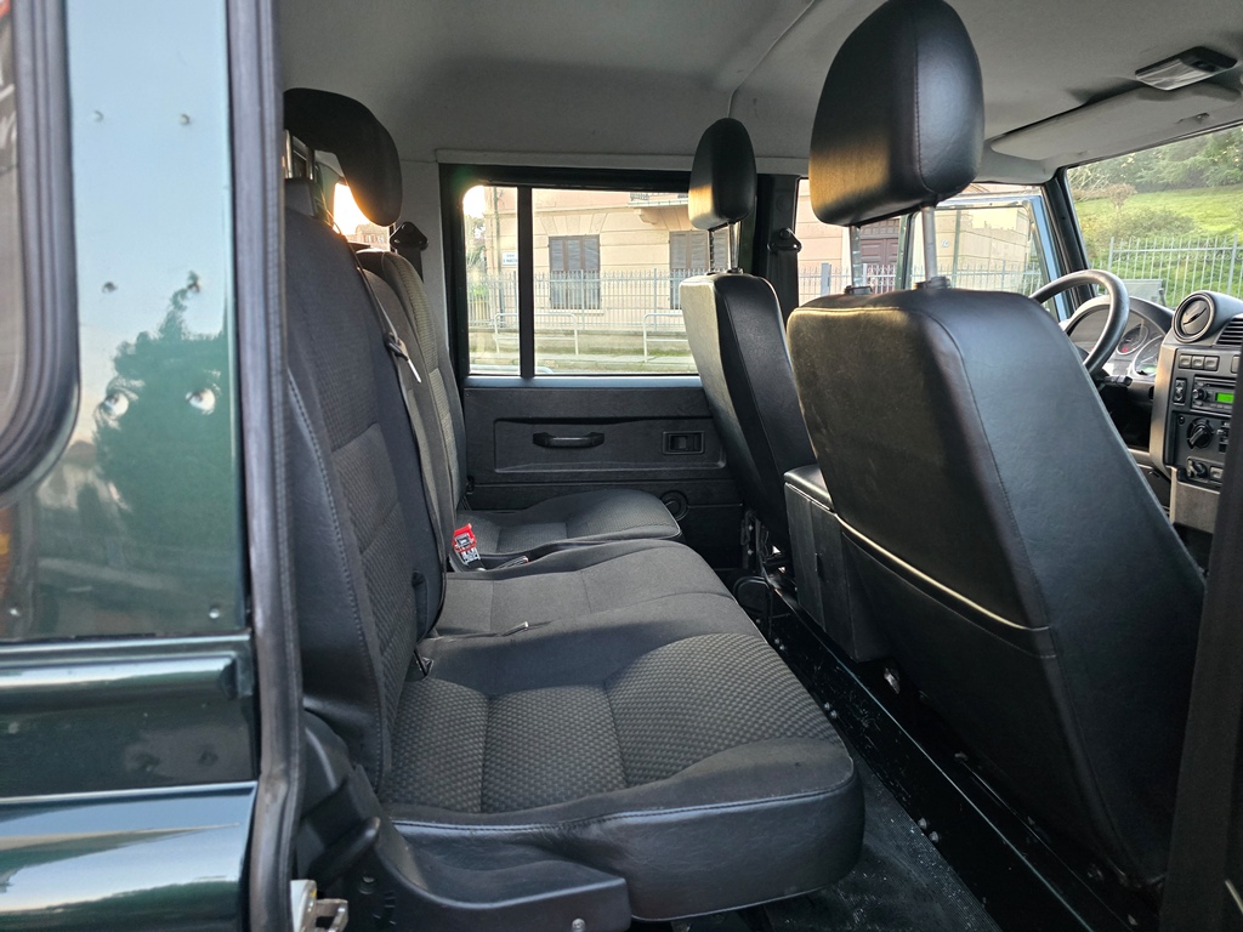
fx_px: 826
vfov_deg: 58.9
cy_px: 466
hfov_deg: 73.9
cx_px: 622
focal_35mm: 23
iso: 1250
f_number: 1.7
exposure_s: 1/100
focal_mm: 6.3
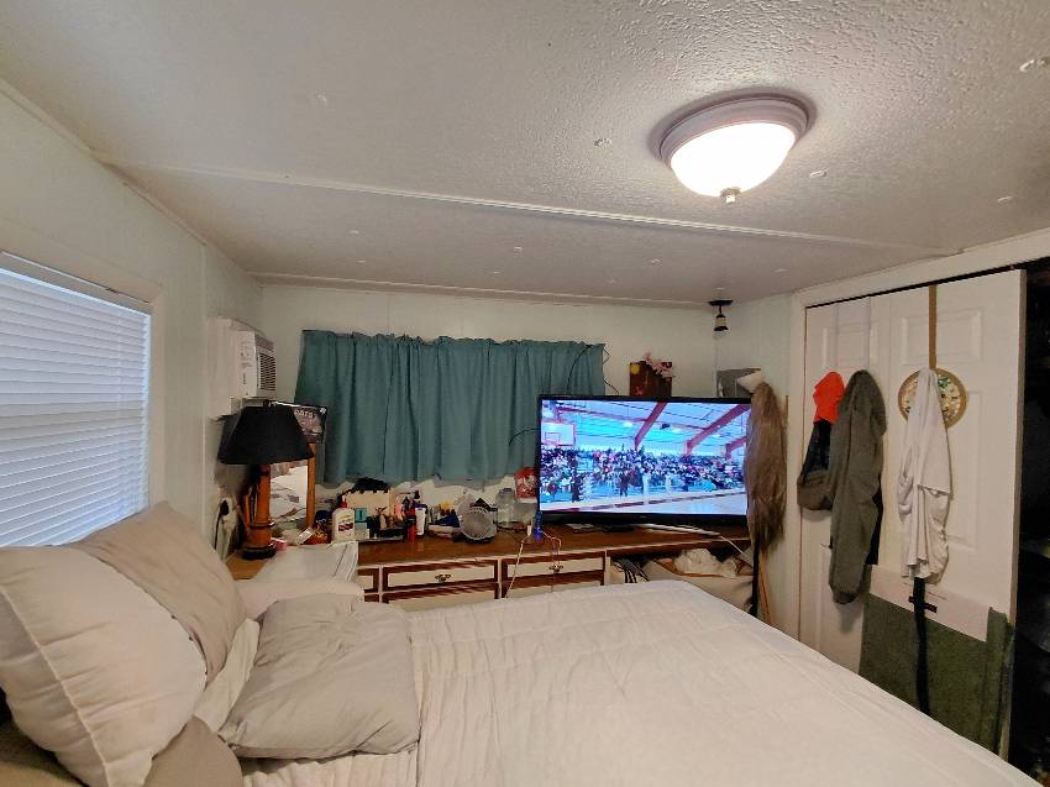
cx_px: 525
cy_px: 394
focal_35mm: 16
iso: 250
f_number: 2.2
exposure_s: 1/60.2
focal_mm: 1.64
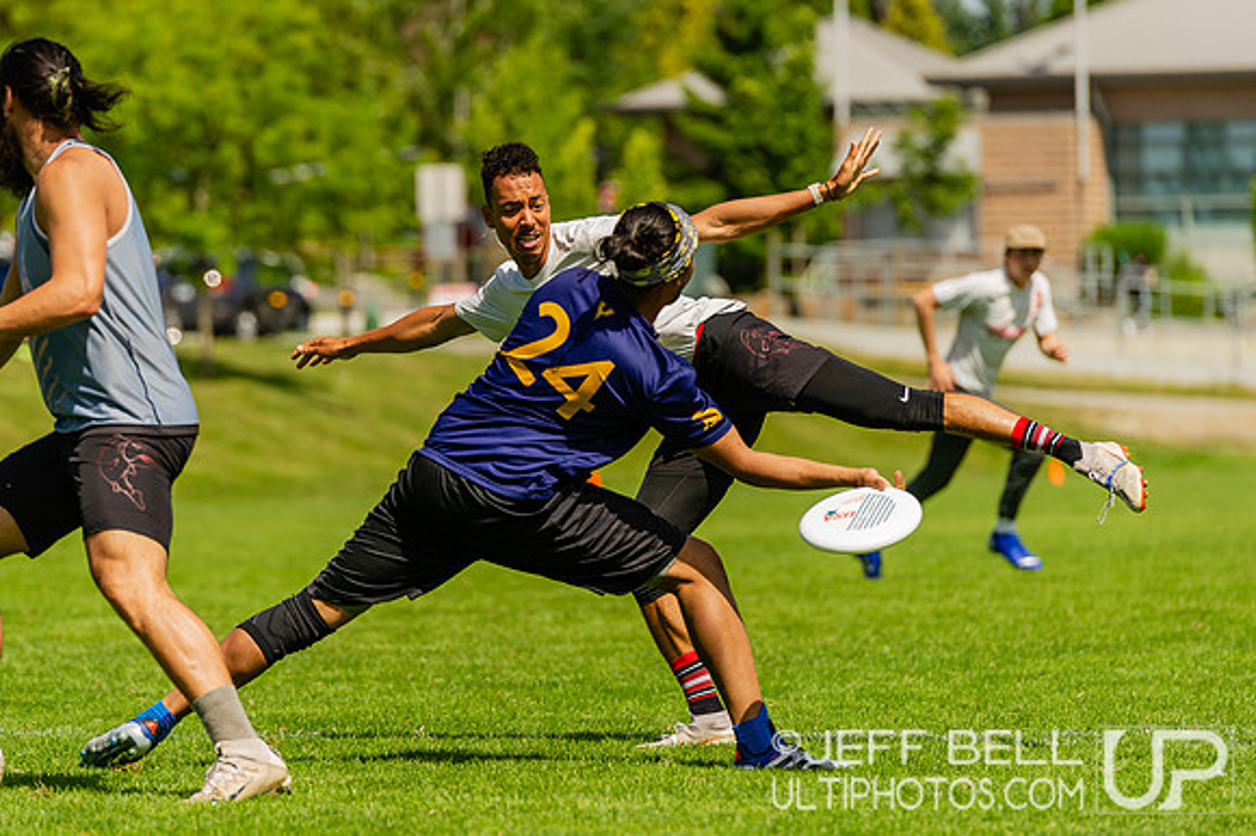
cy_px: 405
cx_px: 508
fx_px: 8798
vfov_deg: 5.4
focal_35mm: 252
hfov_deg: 8.2
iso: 220
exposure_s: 1/2000
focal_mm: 200
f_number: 4
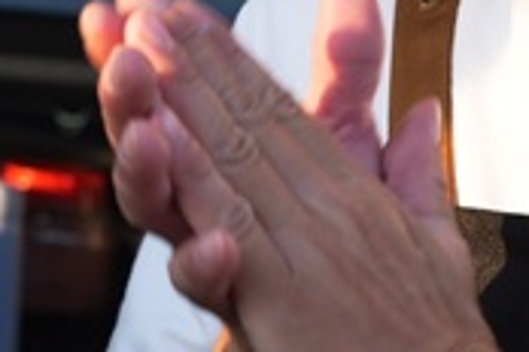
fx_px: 2953
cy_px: -249
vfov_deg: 6.7
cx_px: -924
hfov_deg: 8.8
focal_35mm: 201
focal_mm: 35
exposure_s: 1/250
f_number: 4
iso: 125
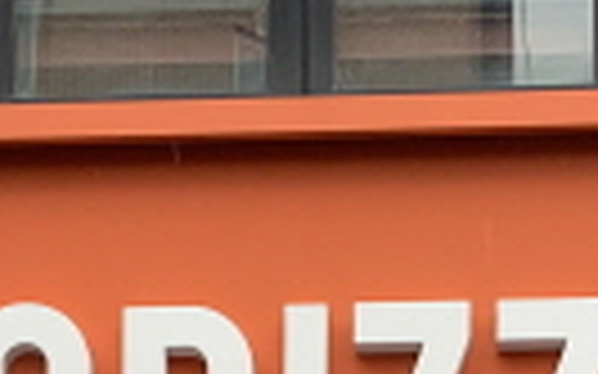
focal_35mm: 135
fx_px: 2199
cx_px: 360
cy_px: 1016
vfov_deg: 8.5
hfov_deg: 15.5
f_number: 1.8
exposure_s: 1/399
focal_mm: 4.25
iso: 25
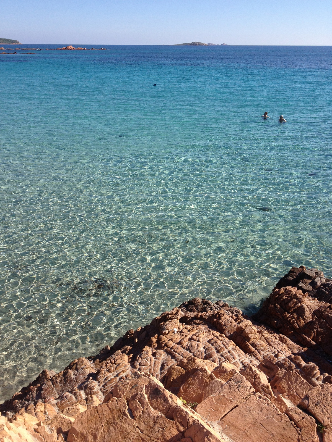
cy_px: 221
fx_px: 448
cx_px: 166
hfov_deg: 40.7
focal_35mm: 35
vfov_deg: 52.6
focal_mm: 4.28
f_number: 2.4
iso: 64
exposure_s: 1/1623
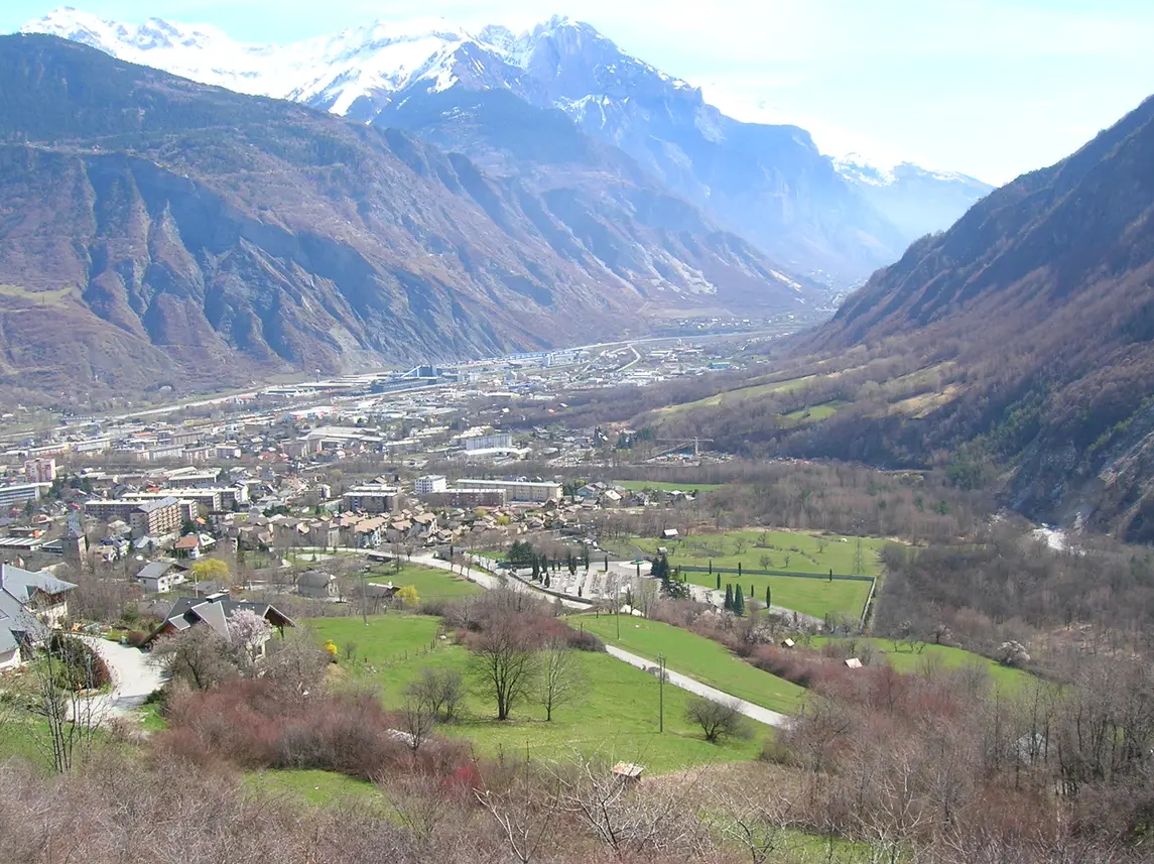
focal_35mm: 38
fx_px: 1266
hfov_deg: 49.0
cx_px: 621
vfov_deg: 37.7
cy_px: 427
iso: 50
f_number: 4.9
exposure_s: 1/186
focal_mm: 5.7
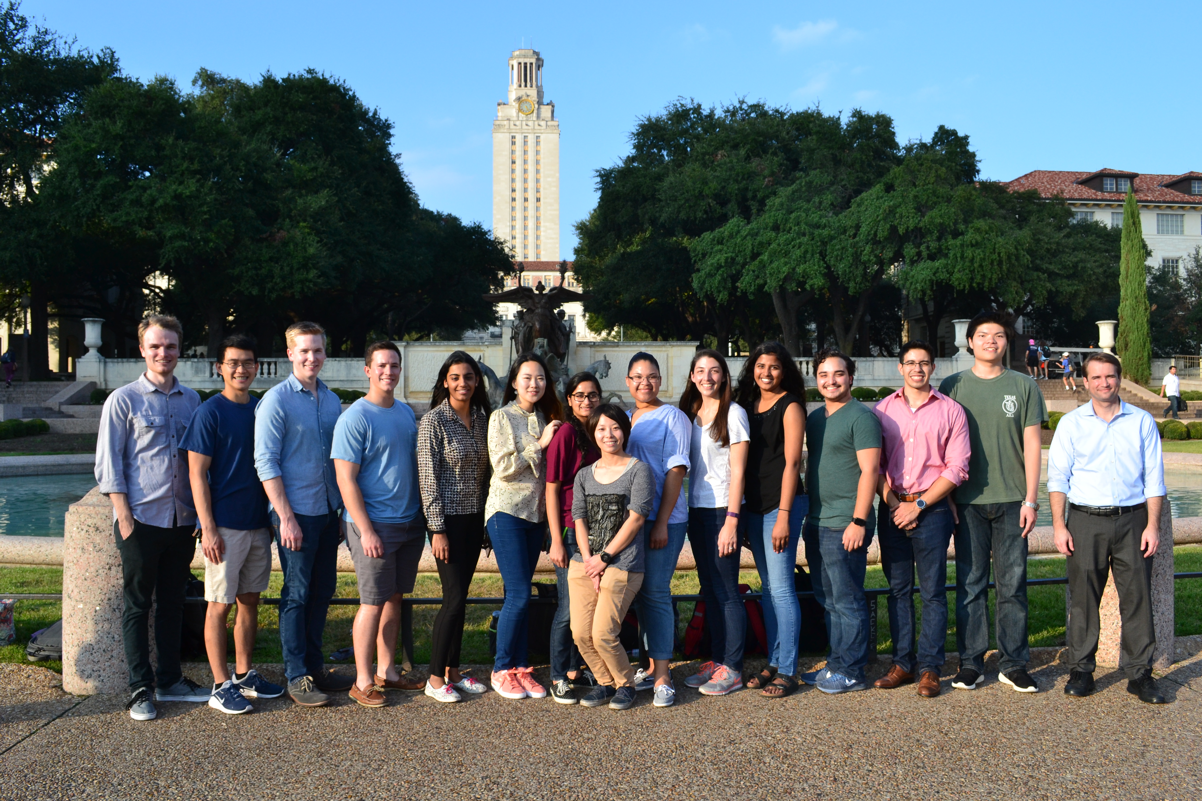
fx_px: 1002
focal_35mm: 30
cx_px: 601
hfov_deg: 61.9
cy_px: 400
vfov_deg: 43.6
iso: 400
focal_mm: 20
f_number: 10
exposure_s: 1/320
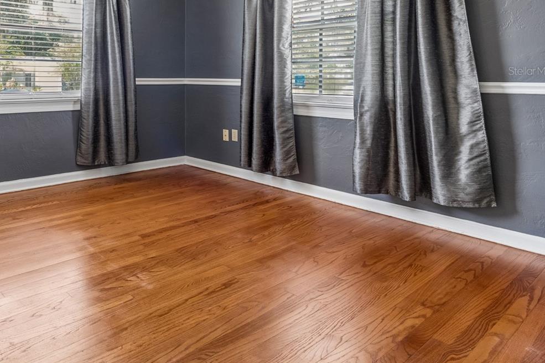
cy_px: 71
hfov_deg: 63.8
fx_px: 393
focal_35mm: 26
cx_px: 115
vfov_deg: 46.8
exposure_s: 1/25
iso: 800
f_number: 9
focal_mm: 16
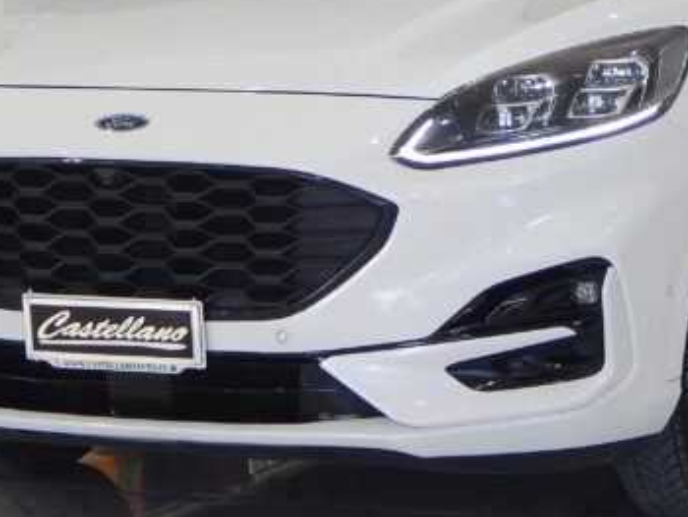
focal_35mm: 204
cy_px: 49
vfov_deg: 7.3
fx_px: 4057
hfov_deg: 9.7
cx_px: 491
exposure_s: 1/30
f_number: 4.4
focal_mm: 16.6
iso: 160
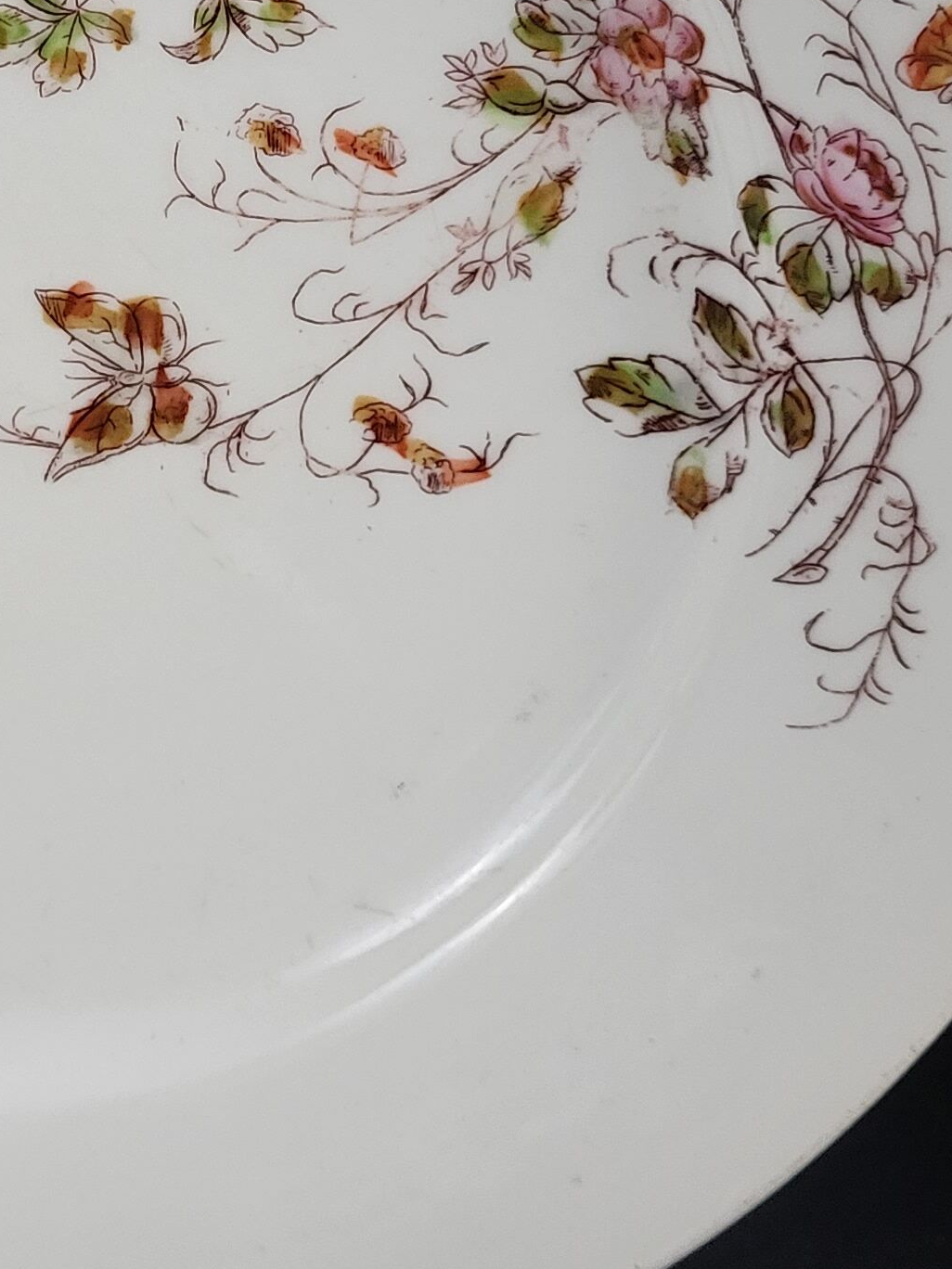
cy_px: 299
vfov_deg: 25.3
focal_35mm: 76
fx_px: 2787
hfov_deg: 18.6
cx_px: -105
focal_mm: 5.4
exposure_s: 1/100
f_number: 1.8
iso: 320
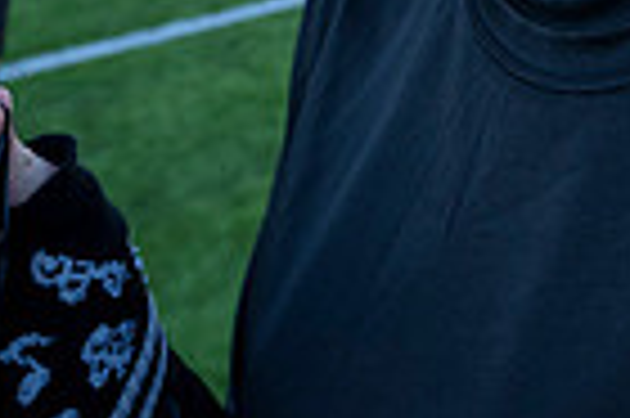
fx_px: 1014
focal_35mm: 58
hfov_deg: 34.4
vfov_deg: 16.9
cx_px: 374
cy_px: -434
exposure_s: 1/500
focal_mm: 14
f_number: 4
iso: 320
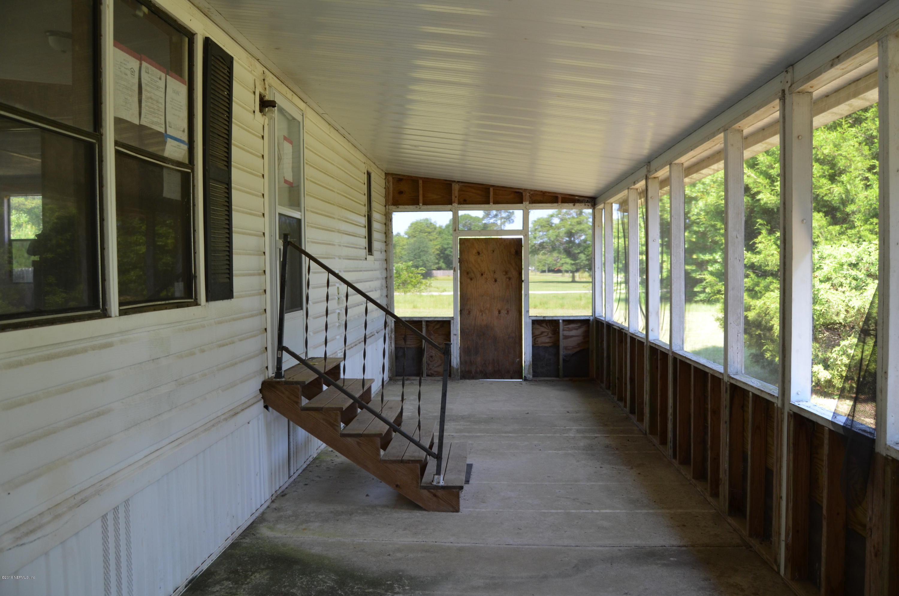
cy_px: 298
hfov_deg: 67.5
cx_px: 450
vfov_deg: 47.7
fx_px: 673
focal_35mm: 27
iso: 400
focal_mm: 18
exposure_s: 1/100
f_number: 5.6
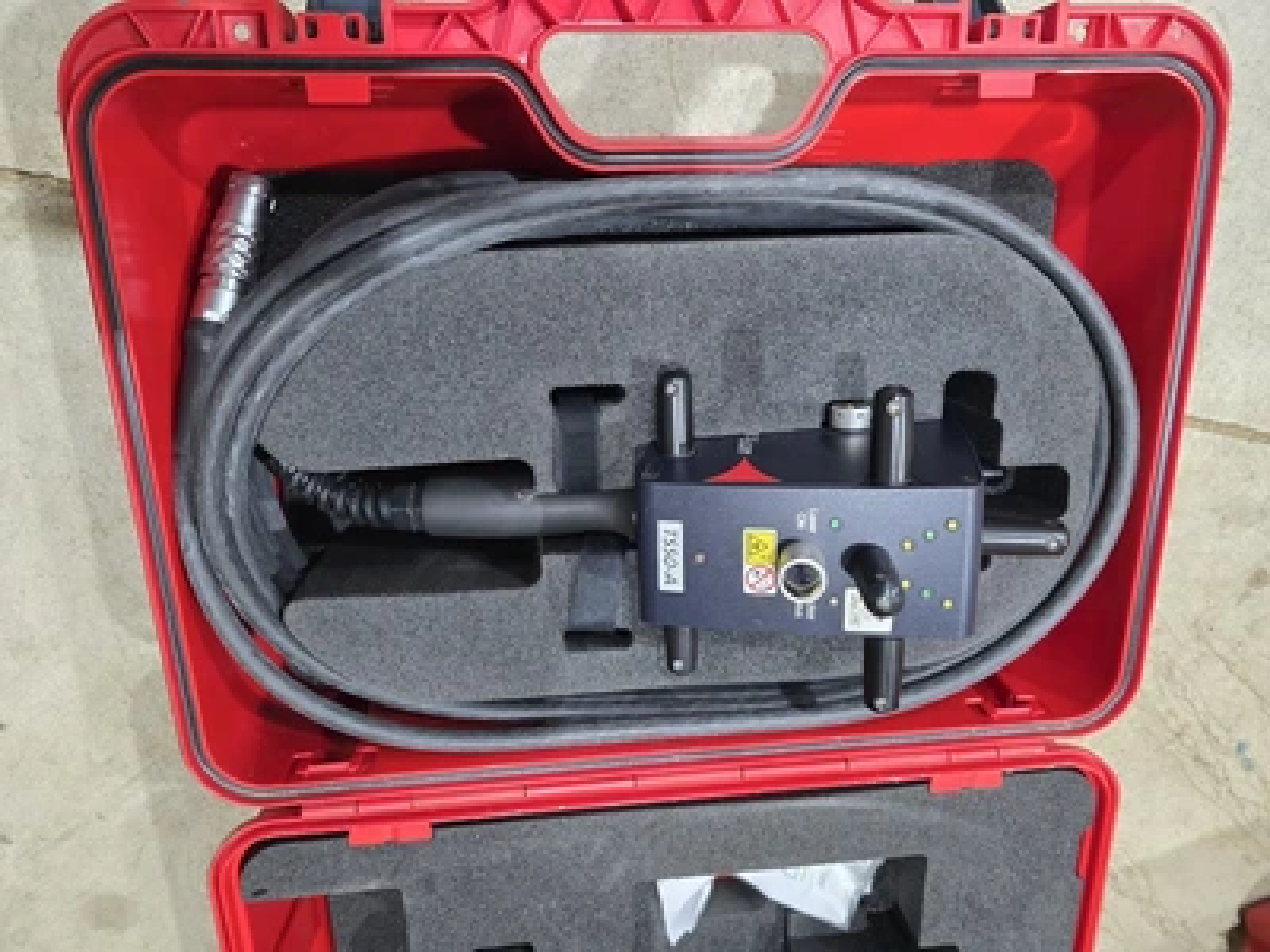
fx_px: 844
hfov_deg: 73.9
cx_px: 635
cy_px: 476
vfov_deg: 58.9
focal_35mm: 23
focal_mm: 6.3
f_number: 1.7
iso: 640
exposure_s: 1/60
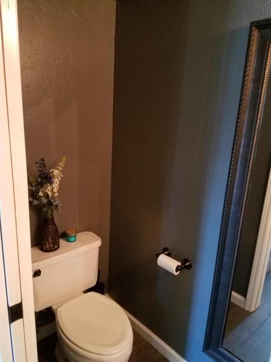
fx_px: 271
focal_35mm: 26
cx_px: 136
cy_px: 181
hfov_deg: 53.1
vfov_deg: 67.3
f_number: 1.7
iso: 200
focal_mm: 4.2
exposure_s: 1/11
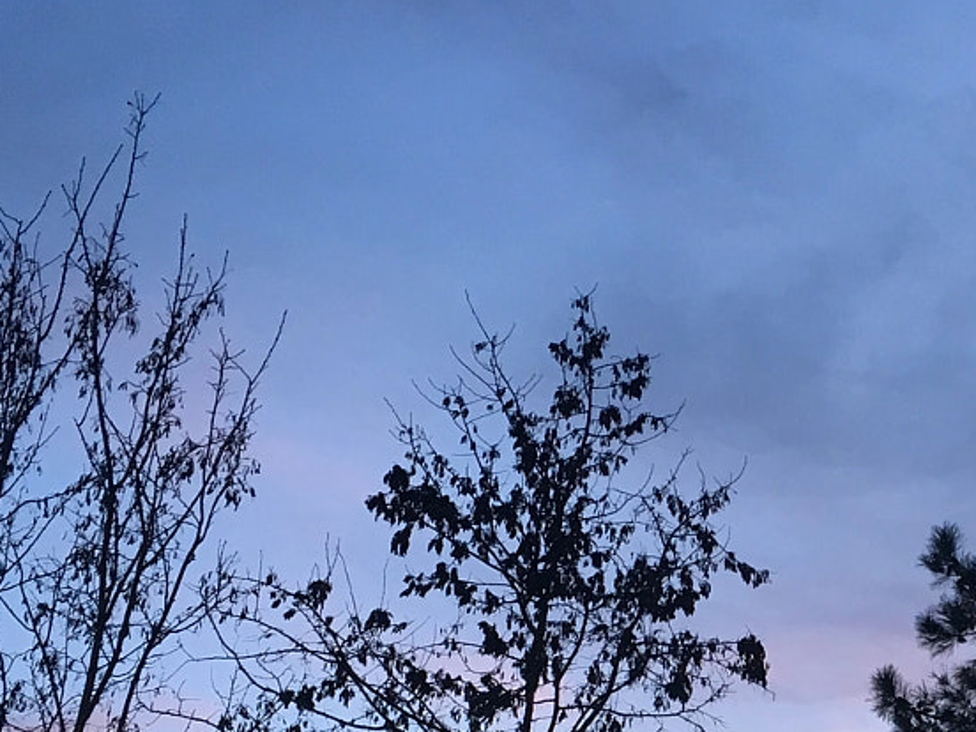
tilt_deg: +16.6
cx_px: 965
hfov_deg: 22.4
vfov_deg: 17.1
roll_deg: -1.6
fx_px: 2368
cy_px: 776
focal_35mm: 84
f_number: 2.2
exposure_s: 1/33
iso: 32
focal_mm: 4.15
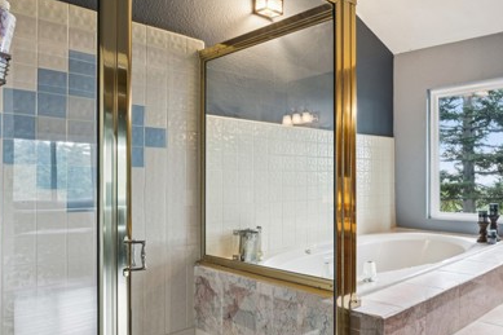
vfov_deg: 45.3
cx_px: 401
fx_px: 400
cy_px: 189
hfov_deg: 59.4
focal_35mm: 29
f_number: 13
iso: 100
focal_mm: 17.4
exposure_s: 1/1.25
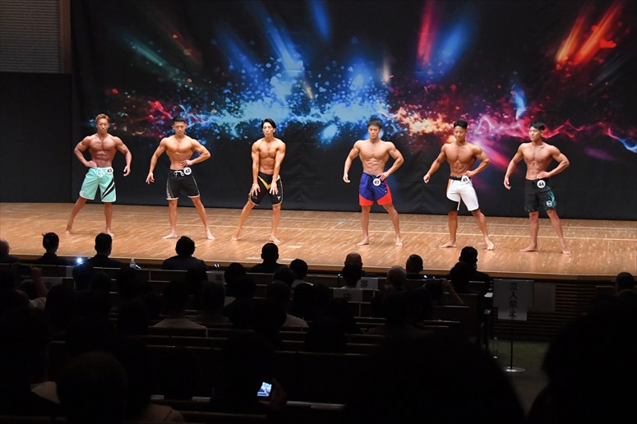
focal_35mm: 93
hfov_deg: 21.9
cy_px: 212
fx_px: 1645
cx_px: 318
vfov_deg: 14.7
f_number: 5.6
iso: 8000
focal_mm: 62
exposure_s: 1/400
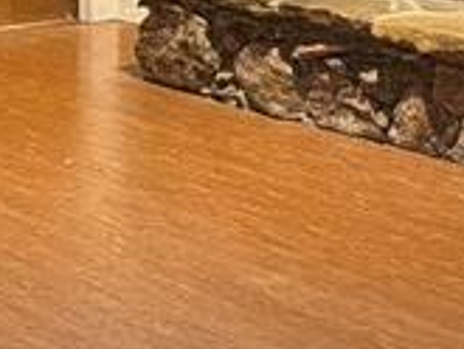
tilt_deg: -11.8
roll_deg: +1.2
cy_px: 79
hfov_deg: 12.8
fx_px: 1999
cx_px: -149
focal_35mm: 149
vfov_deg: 9.9
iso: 800
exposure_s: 1/40
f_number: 1.78
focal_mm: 6.76
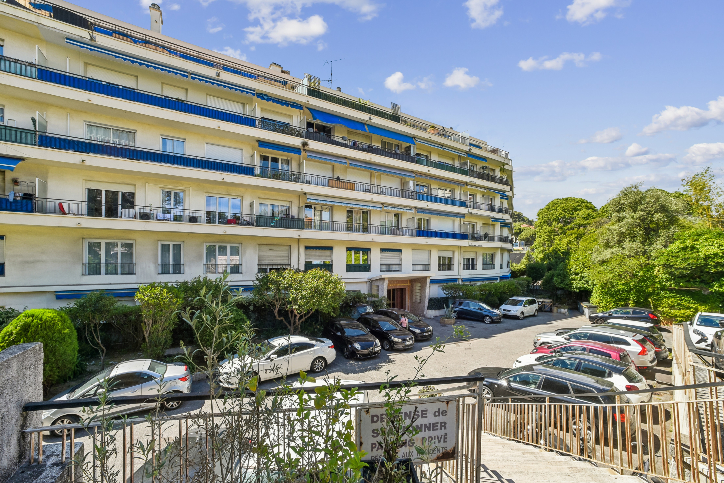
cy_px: 242
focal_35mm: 14
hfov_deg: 104.2
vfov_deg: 81.3
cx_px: 362
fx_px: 282
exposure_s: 1/125
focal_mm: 14
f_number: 11
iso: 125
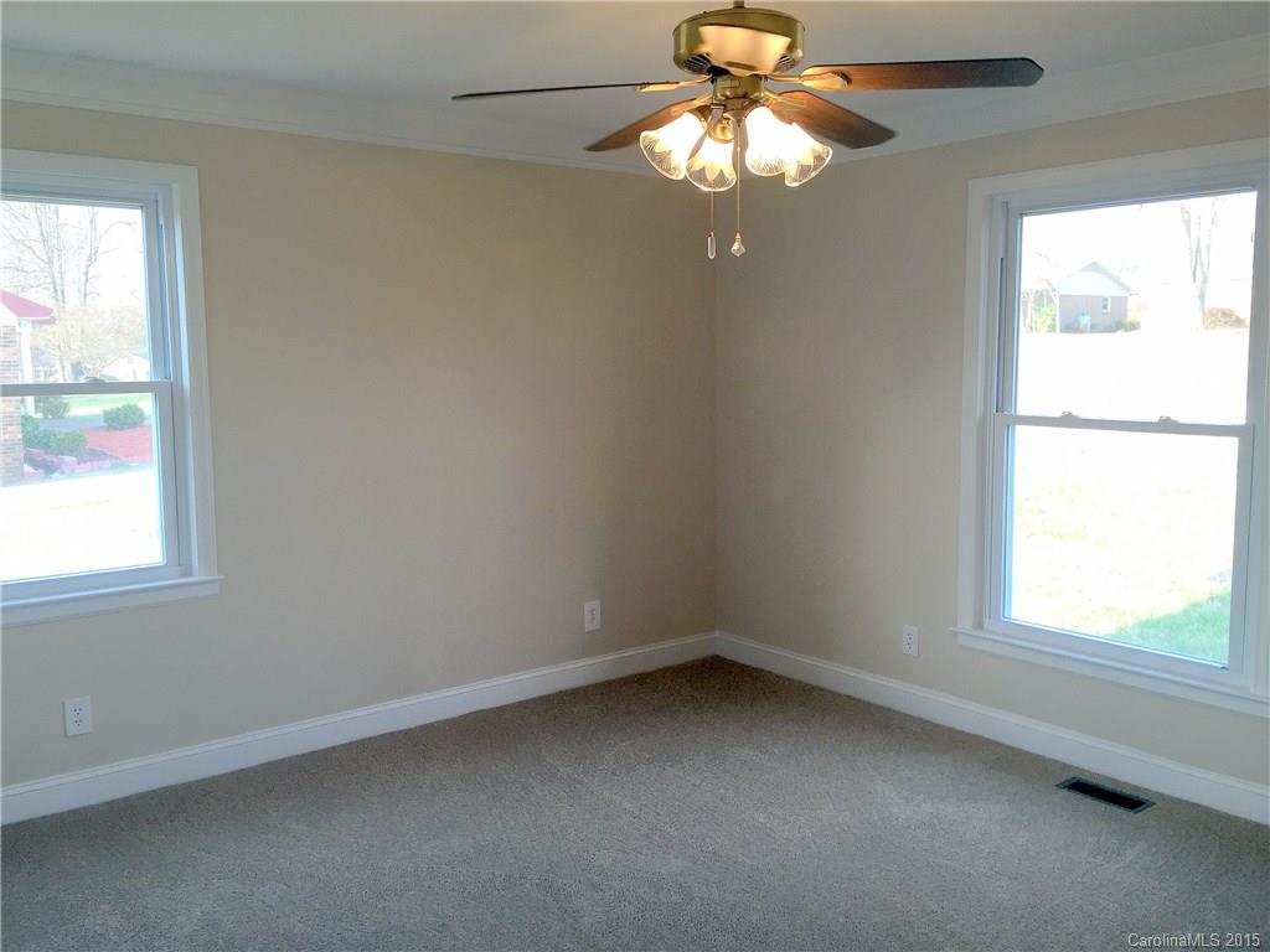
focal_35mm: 29
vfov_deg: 48.2
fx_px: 1064
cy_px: 476
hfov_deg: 61.7
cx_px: 635
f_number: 2.2
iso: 32
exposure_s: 1/60
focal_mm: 4.15
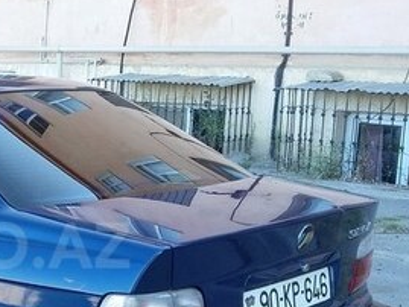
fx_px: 898
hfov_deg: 24.2
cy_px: 245
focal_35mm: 76
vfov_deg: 19.2
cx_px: -26
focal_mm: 3.3
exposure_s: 1/100
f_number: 2.2
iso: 64
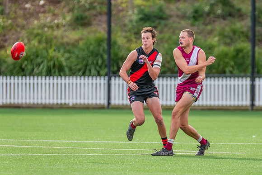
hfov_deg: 3.9
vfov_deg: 2.6
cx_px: 165
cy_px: 78
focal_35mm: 533
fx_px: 3877
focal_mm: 420
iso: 800
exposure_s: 1/1250
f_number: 5.6
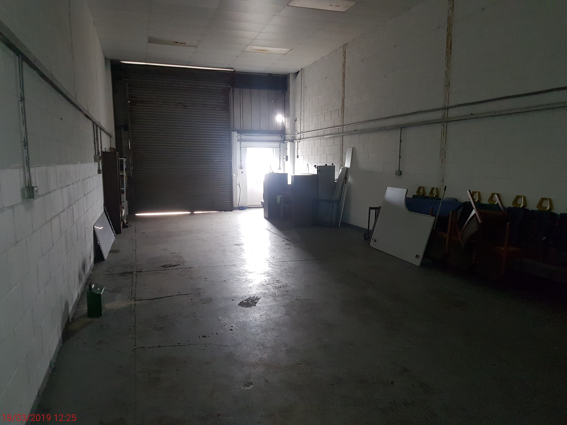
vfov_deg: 53.1
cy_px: 212
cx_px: 284
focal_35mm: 26
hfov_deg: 67.3
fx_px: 426
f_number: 1.7
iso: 250
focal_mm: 4.2
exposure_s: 1/24
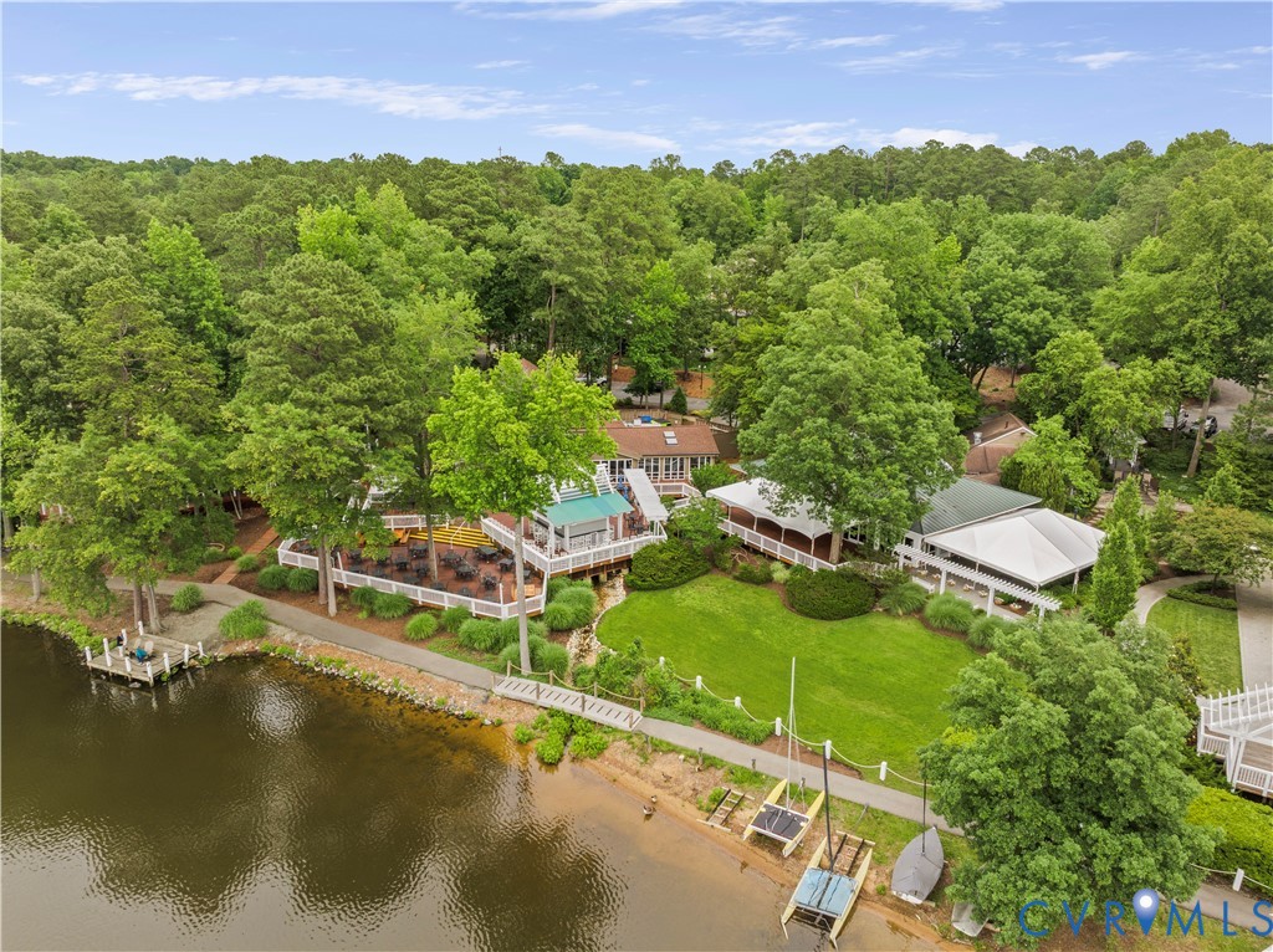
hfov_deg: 71.6
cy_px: 476
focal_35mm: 24
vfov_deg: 56.7
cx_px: 636
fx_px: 882
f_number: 8
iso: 100
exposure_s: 1/30
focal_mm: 12.29
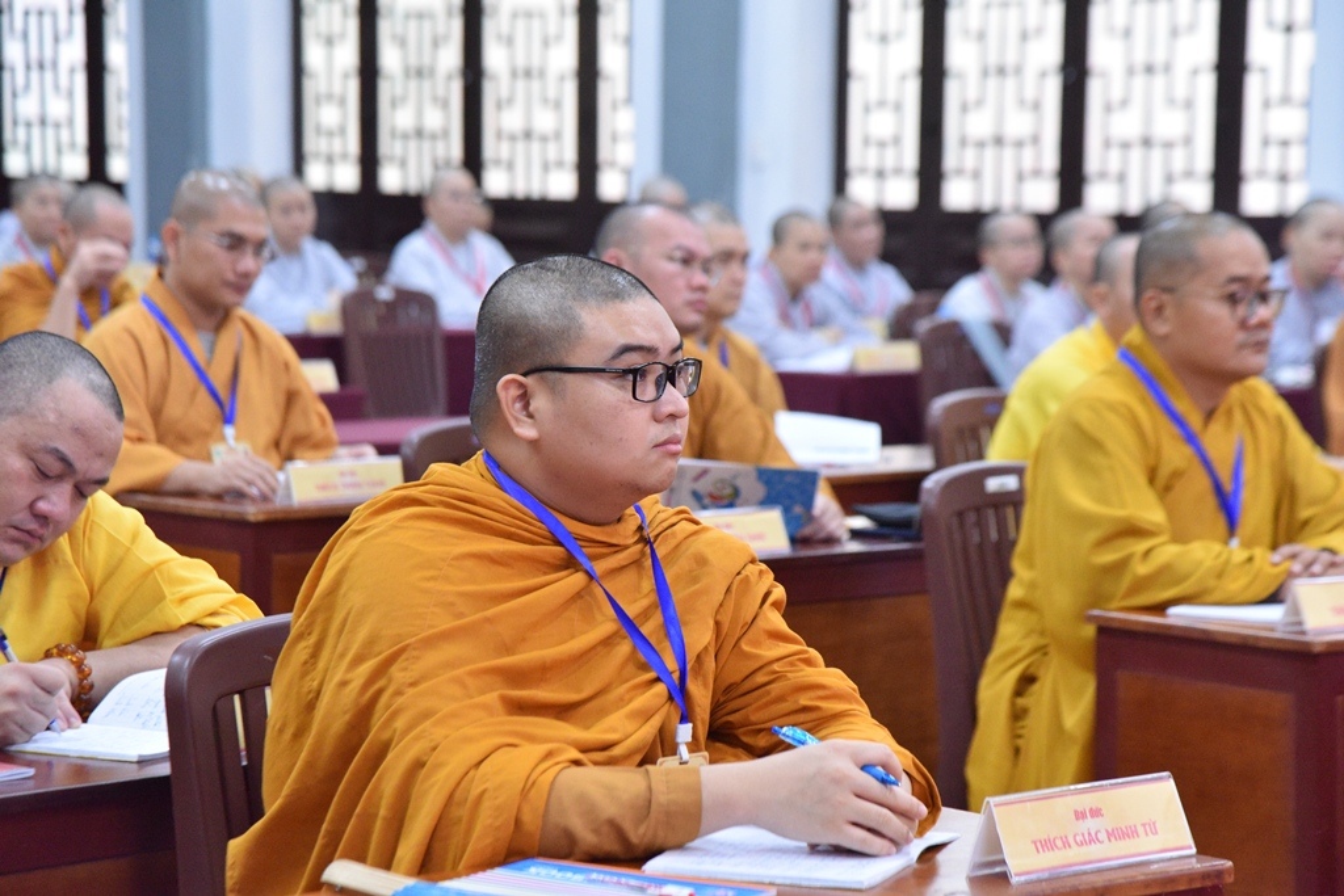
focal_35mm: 120
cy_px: 448
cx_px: 672
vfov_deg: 11.4
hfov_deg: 17.1
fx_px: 4480
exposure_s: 1/100
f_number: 4
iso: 6400
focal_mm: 120
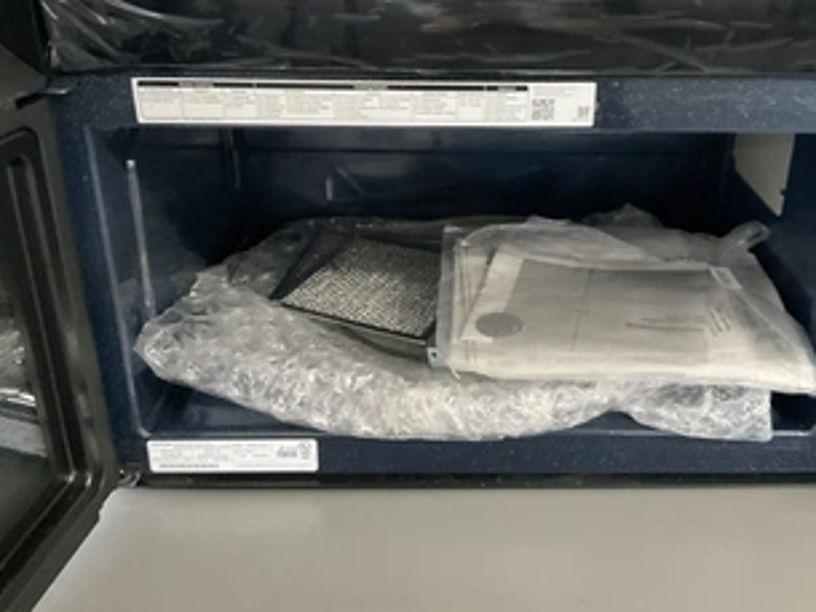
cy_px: 262
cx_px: 474
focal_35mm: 38
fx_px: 896
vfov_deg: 37.7
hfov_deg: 48.8
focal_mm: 3
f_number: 1.8
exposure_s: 1/30
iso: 320
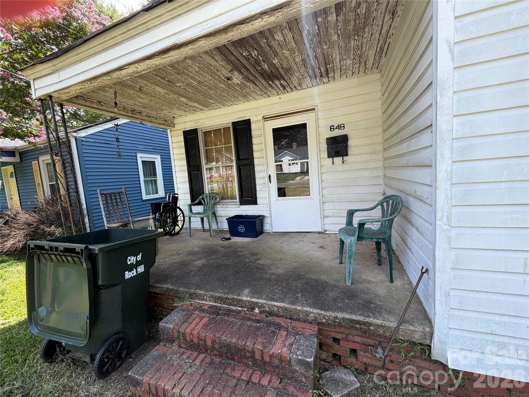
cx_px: 264
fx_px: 214
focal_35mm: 14
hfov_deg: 102.1
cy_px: 198
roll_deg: +4.5
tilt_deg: -5.4
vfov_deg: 85.7
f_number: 2.2
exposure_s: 1/233
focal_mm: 2.22
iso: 40
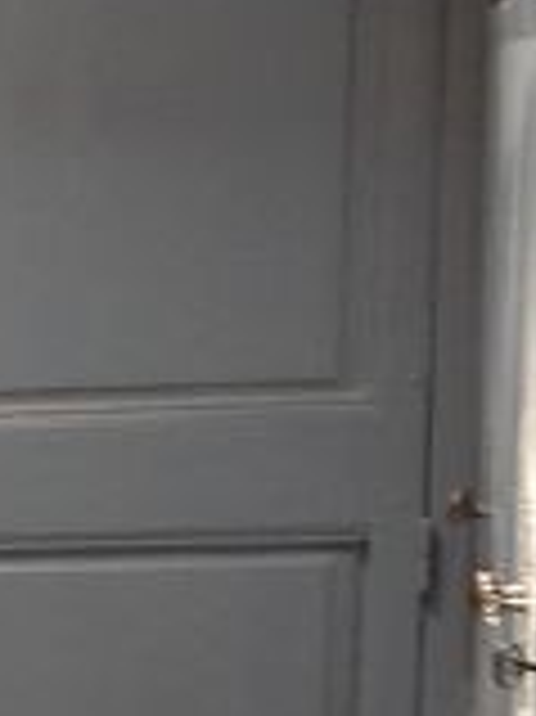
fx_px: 4548
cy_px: 1112
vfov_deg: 8.8
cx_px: -899
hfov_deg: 6.3
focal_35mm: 220
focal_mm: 4.28
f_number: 2.4
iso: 50
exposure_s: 1/17
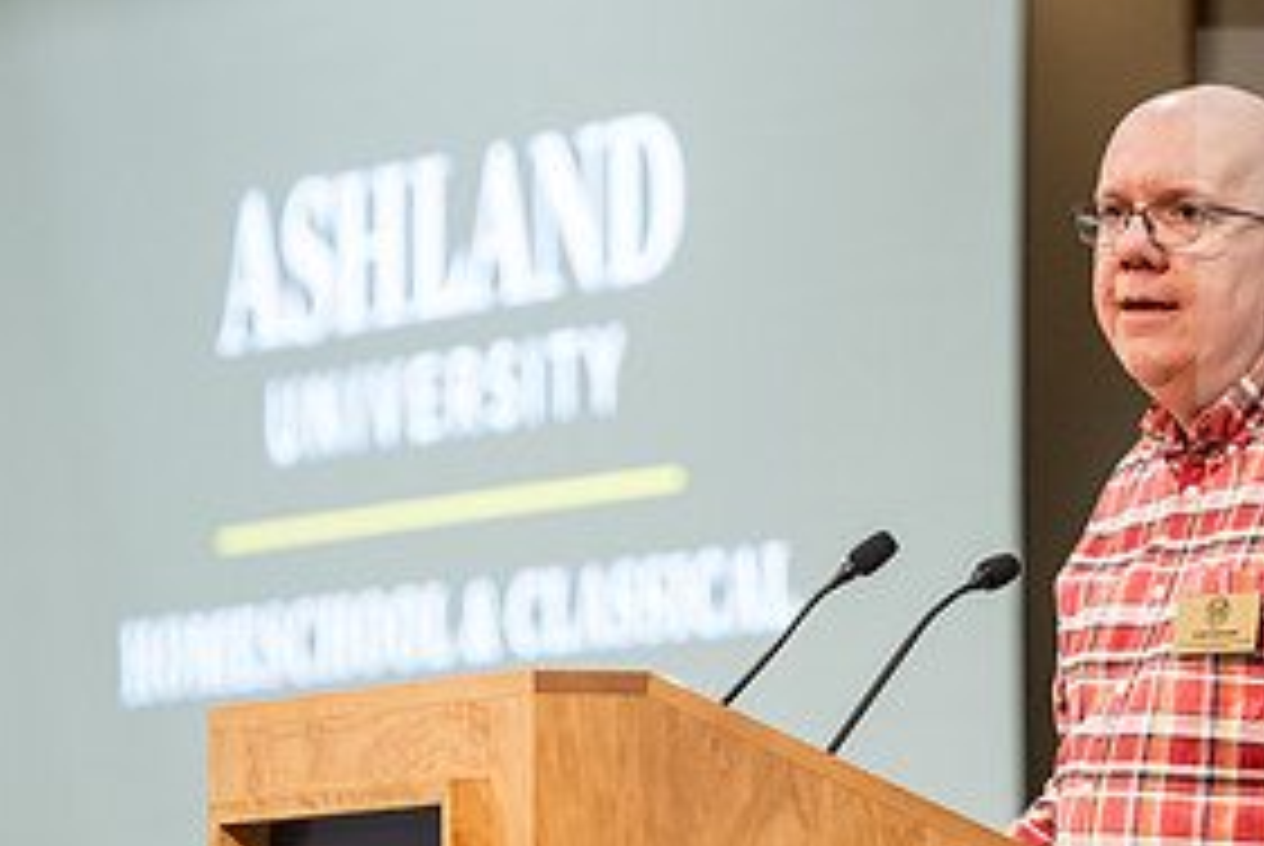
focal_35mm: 340
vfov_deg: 4.1
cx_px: 1062
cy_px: 574
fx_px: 11950
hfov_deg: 6.0
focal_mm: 165
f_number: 3.2
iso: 2000
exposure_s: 1/200
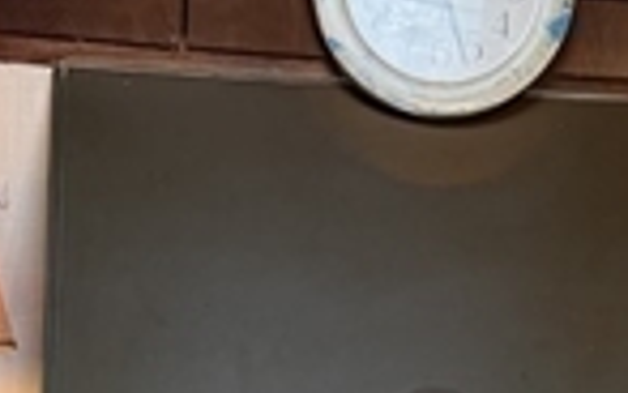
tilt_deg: -2.0
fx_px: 2277
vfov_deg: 9.2
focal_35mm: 133
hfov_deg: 15.7
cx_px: 380
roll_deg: -1.5
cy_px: 816
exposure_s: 1/122
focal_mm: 6.76
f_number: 1.78
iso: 100
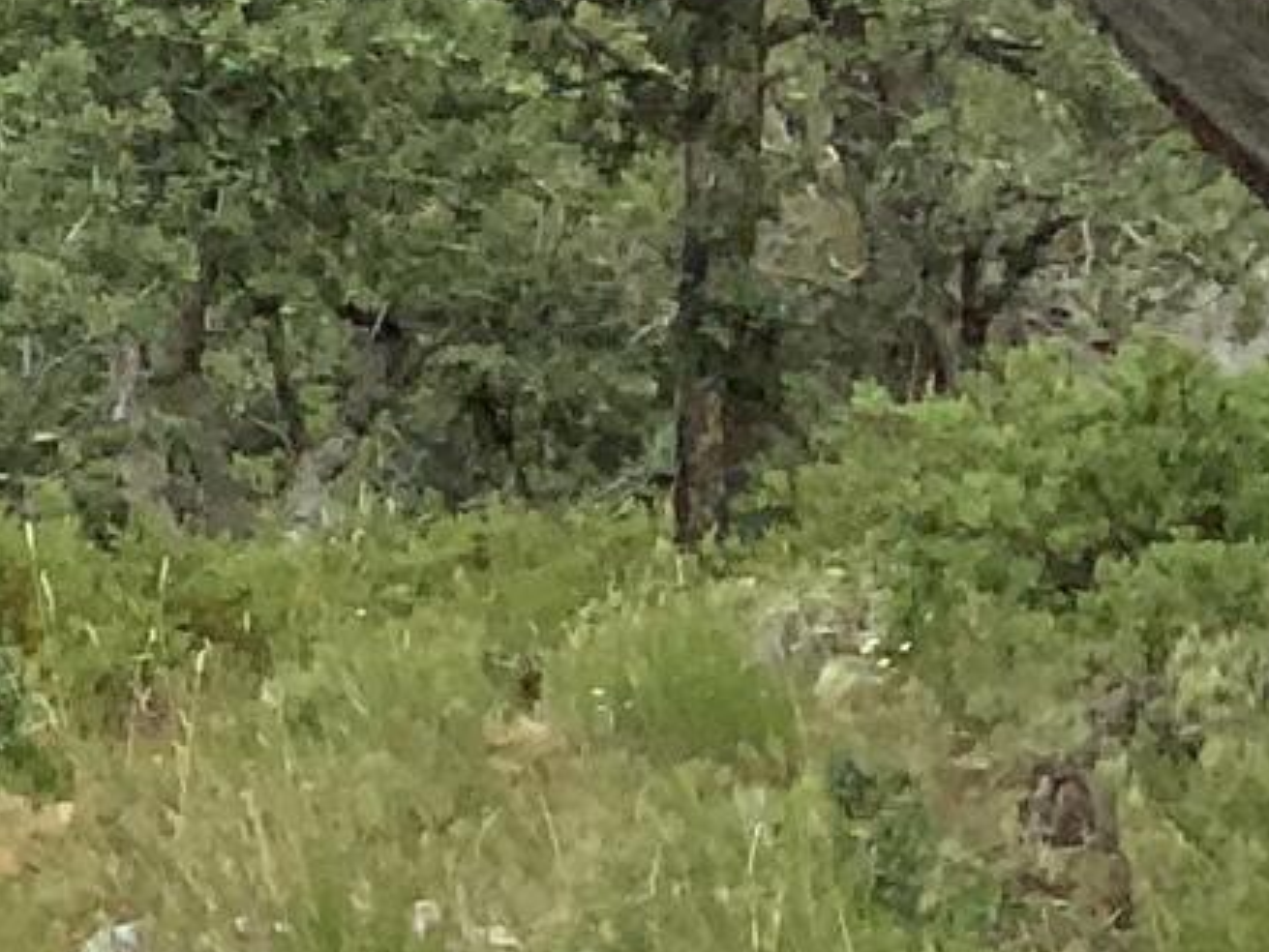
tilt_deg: -3.6
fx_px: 7297
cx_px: -2619
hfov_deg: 8.3
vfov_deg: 7.3
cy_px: -726
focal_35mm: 199
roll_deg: +0.2
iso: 16
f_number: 1.8
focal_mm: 3
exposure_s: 1/2141
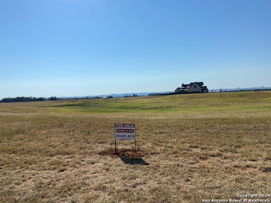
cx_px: 136
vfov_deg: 53.1
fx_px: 204
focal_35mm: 26
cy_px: 102
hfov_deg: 67.3
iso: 32
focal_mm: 4.25
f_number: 1.8
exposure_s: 1/8197
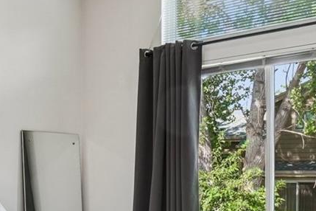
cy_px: 186
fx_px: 492
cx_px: 34
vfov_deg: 23.6
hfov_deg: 33.8
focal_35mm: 56
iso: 400
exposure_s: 1/20
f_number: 8
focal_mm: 10
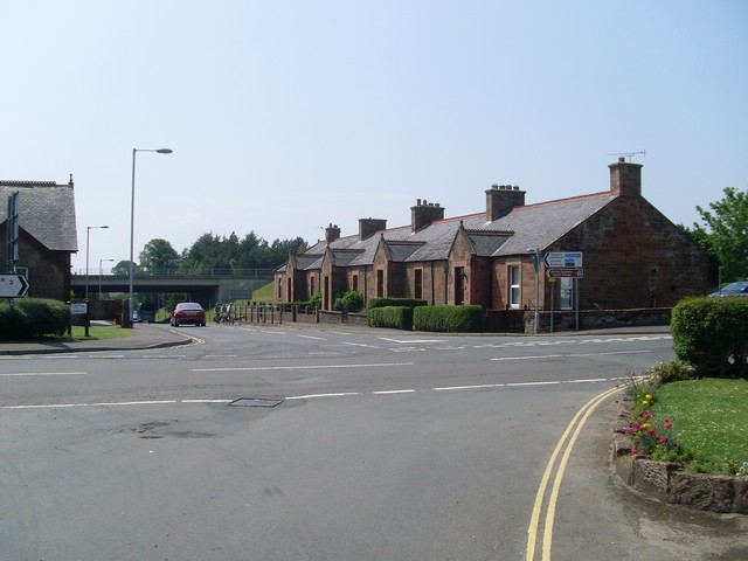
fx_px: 821
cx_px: 374
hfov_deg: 49.0
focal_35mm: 38
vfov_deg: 37.7
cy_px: 280
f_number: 7.7
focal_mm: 6.3
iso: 80
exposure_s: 1/350
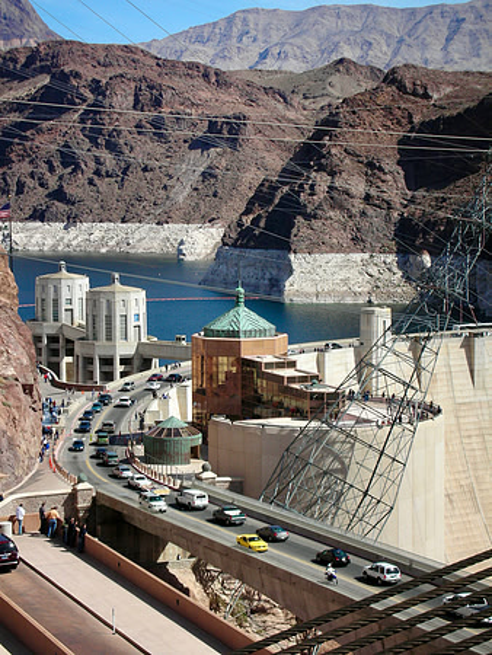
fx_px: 1628
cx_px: 246
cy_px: 328
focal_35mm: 86
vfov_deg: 22.7
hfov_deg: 17.2
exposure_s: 1/326
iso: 50
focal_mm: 14.3
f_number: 4.8
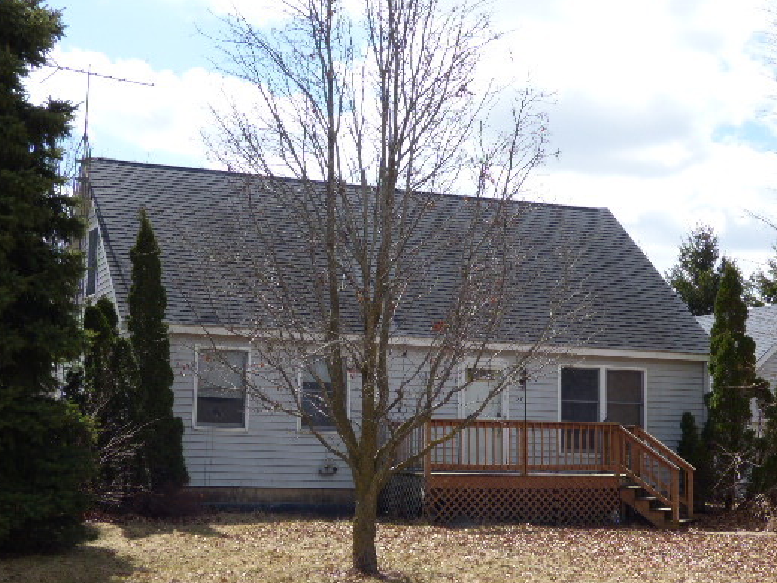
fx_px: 1325
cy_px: 315
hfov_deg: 32.7
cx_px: 383
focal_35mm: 59
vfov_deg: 24.8
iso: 100
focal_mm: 8.68
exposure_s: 1/640
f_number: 3.8
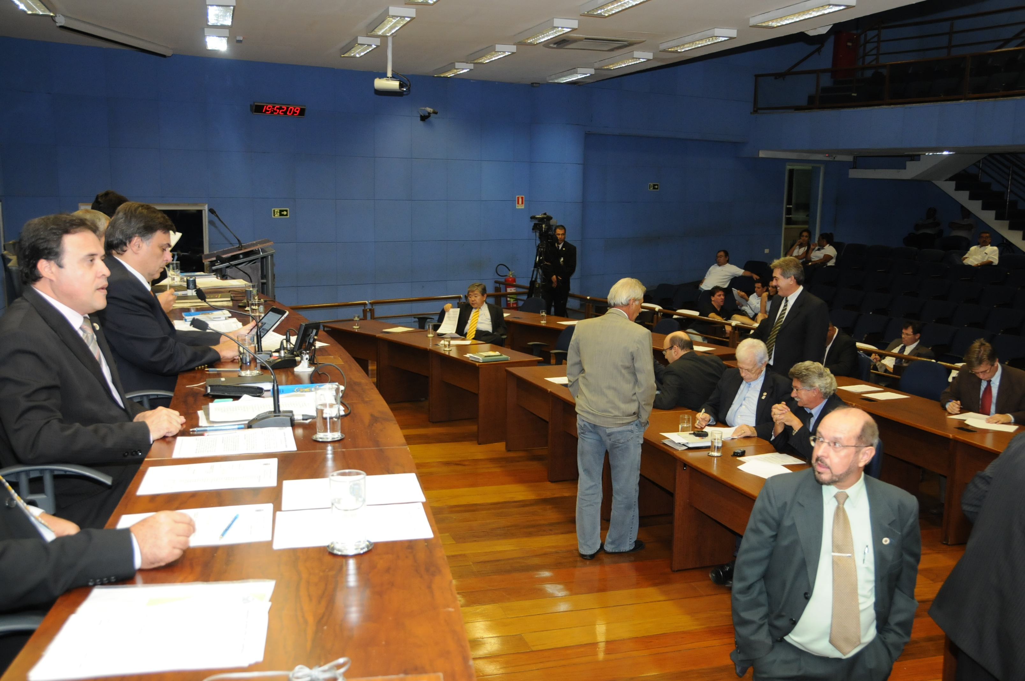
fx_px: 1024
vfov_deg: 36.8
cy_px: 340
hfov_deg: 53.2
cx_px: 512
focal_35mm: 36
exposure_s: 1/100
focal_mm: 24
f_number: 4
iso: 1000
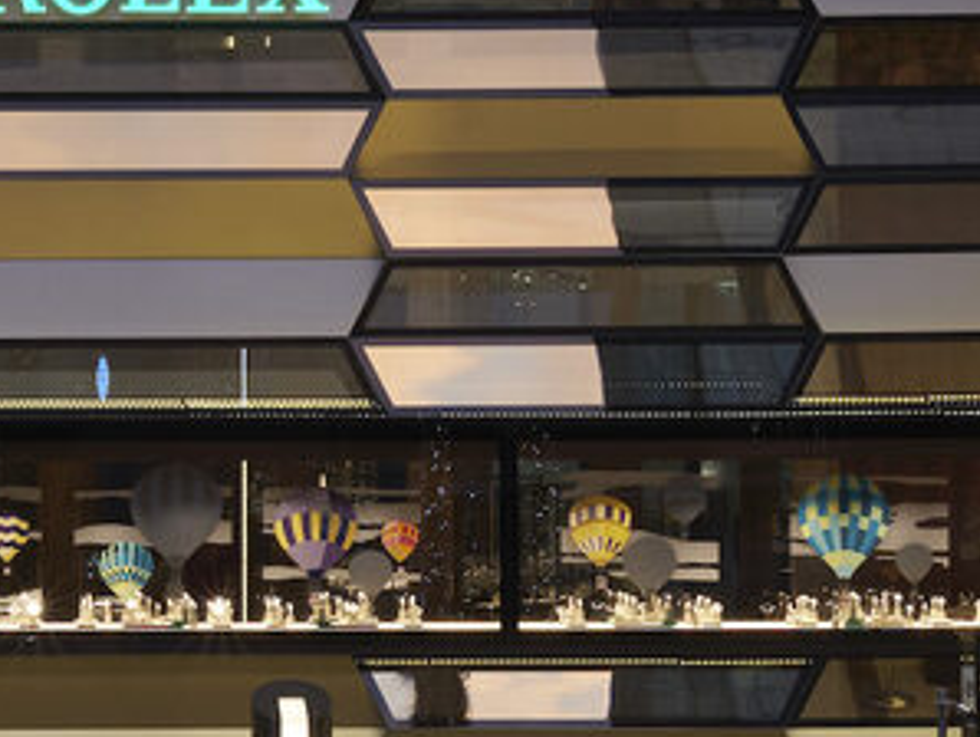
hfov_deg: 11.3
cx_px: 141
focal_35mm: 174
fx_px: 4930
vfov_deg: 8.5
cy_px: 217
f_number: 18
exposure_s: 1/4.55
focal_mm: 50
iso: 200
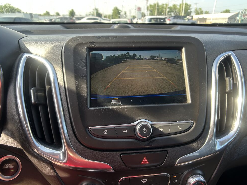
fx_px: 193
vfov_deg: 51.4
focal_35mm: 27
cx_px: 127
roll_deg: +1.1
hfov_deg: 65.3
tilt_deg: -26.2
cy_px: 94
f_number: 1.5
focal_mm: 5.7
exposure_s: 1/236
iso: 40
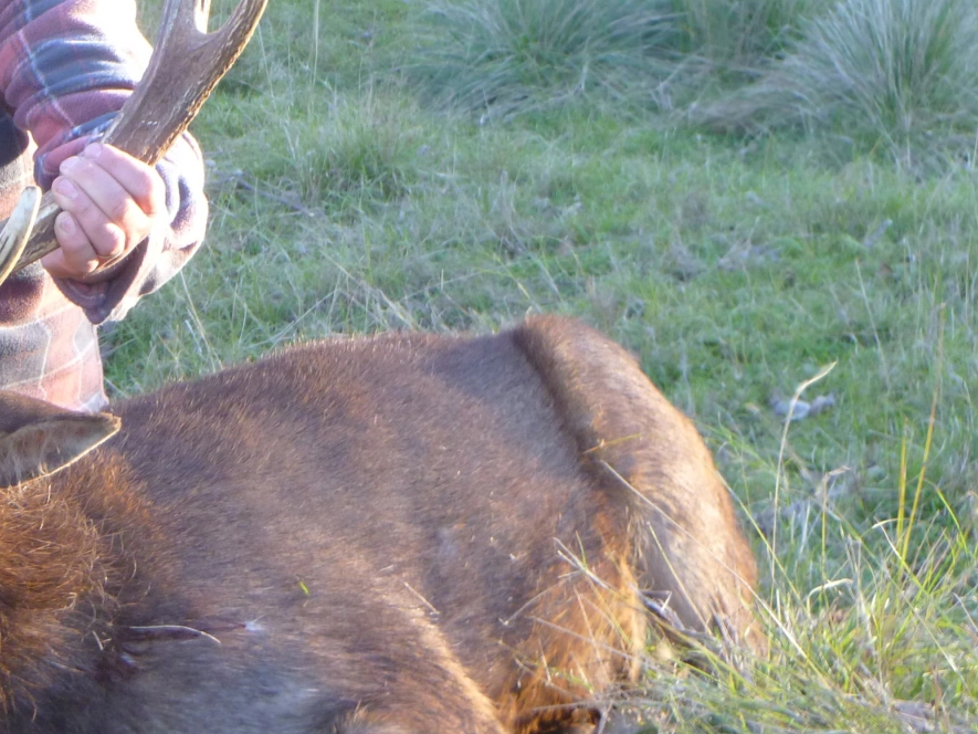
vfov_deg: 14.5
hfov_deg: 18.7
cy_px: 192
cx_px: -24
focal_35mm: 102
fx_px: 2882
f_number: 3.8
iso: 125
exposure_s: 1/30
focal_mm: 8.4
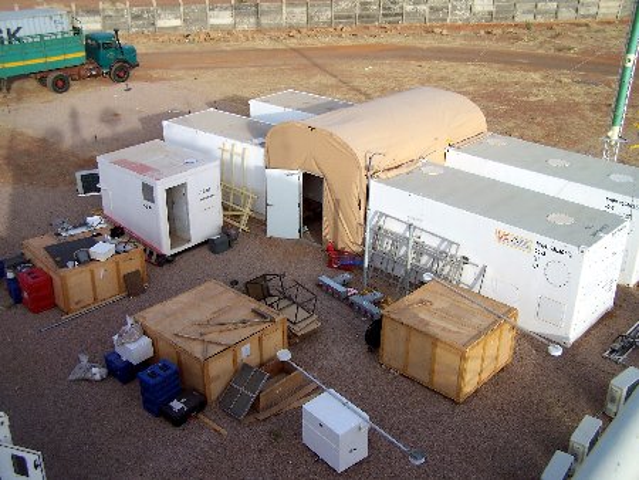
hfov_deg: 49.0
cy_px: 240
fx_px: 702
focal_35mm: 38
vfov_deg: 37.8
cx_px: 320
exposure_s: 1/1000
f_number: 2.8
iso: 80
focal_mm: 6.3
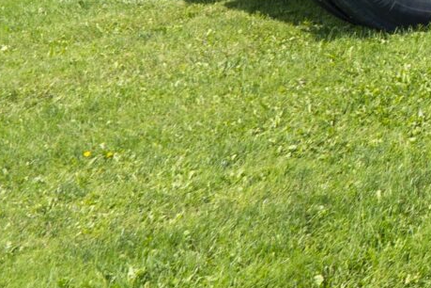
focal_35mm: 156
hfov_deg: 11.0
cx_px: 1041
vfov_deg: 8.4
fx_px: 1868
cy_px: -243
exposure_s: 1/125
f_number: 9
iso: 100
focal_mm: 28
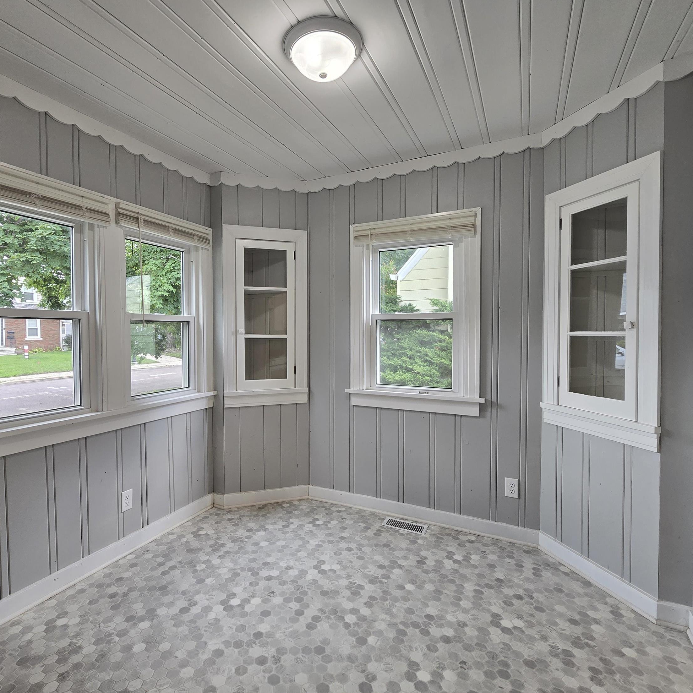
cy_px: 345
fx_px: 362
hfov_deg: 87.3
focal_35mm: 16
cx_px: 321
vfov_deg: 87.4
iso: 100
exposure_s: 1/60
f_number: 2.2
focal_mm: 2.2
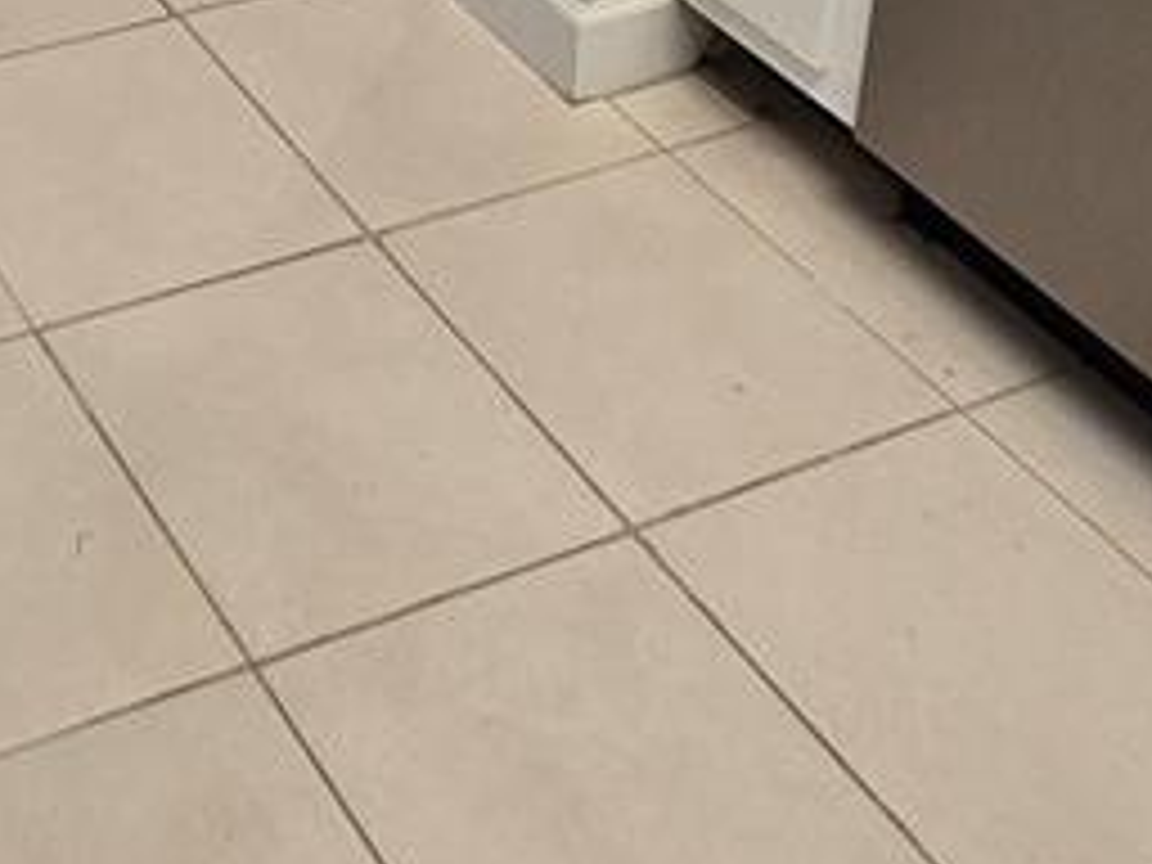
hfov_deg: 28.2
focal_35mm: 61
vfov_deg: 17.5
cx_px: -184
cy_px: -850
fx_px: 2030
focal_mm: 2.2
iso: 100
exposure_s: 1/60
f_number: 2.2
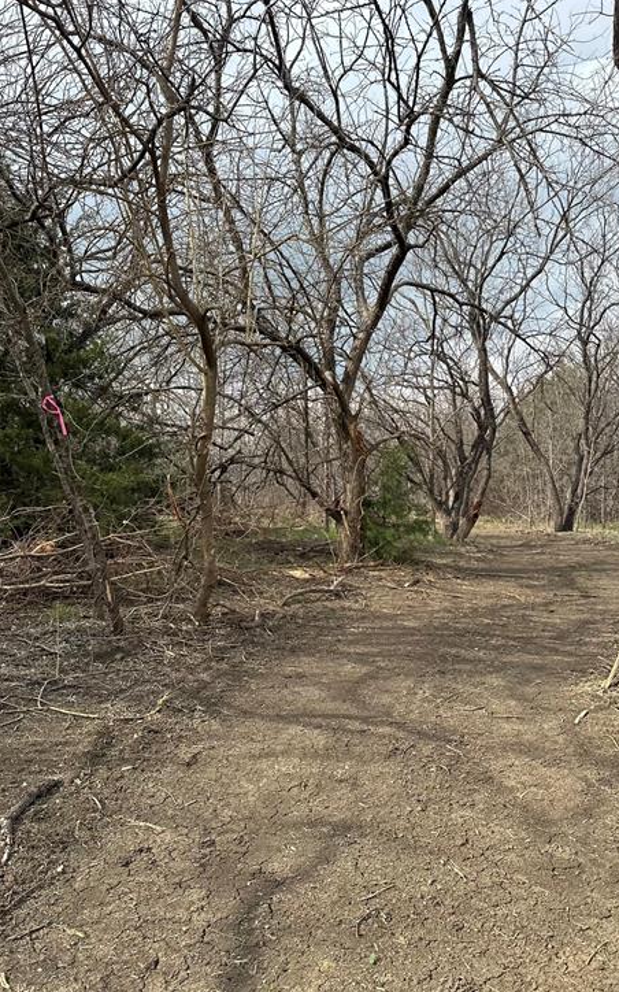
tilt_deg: -2.9
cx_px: 326
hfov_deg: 46.0
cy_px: 517
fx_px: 729
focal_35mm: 27
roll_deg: -3.7
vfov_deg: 68.4
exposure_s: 1/1916
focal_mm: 6.86
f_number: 1.78
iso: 80
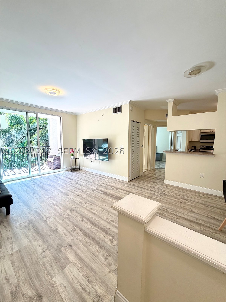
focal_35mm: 14
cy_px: 151
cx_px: 113
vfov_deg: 102.1
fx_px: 122
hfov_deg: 85.7
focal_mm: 2.22
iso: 80
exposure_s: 1/120
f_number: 2.2
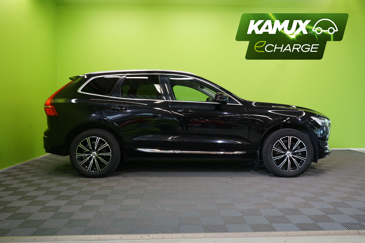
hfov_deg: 63.7
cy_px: 122
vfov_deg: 45.0
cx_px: 182
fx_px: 294
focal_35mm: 29
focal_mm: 29
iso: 500
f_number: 6.3
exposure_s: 1/30
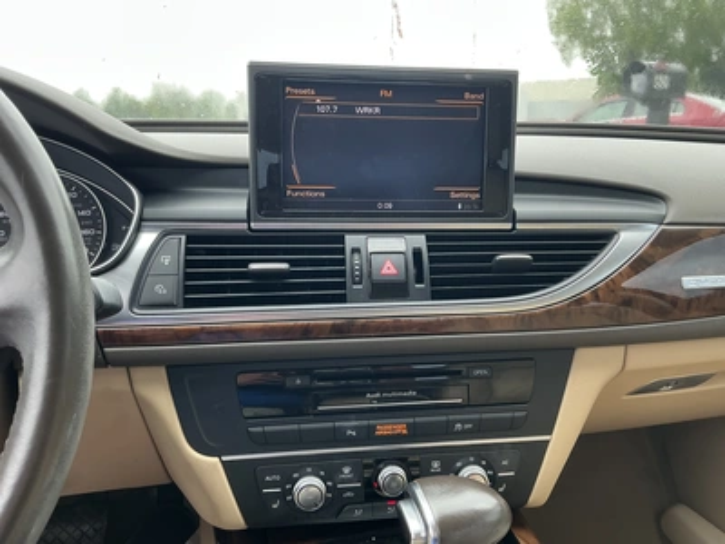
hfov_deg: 63.4
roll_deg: +1.9
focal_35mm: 28
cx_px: 362
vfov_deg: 49.7
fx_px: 586
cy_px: 272
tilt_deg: -10.5
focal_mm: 3
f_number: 1.8
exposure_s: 1/122
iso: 50
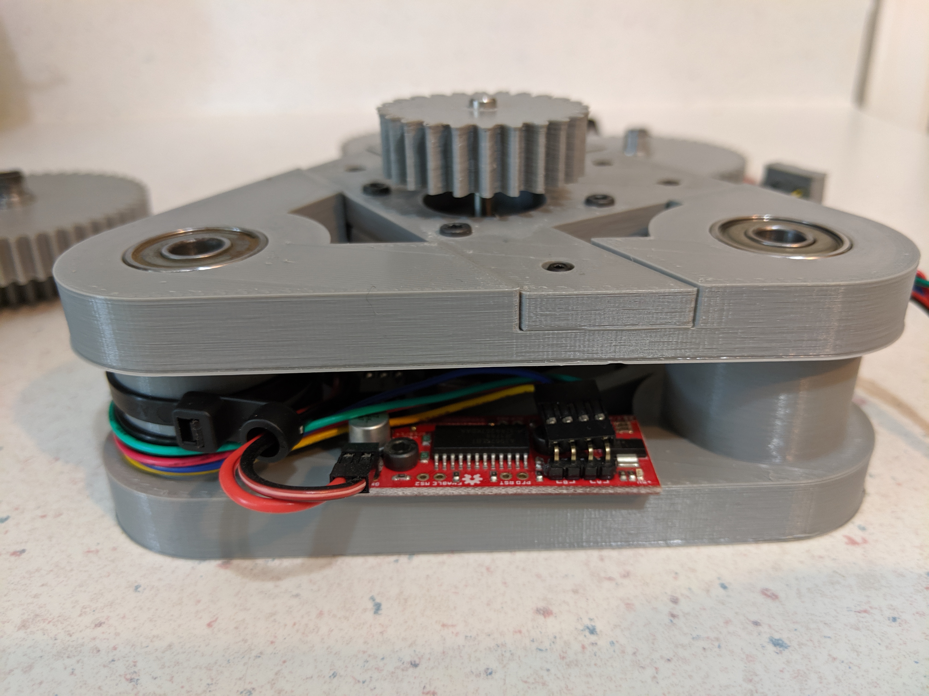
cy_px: 348
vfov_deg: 51.4
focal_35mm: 27
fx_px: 725
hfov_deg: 65.3
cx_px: 464
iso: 187
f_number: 1.8
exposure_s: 1/24
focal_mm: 4.44
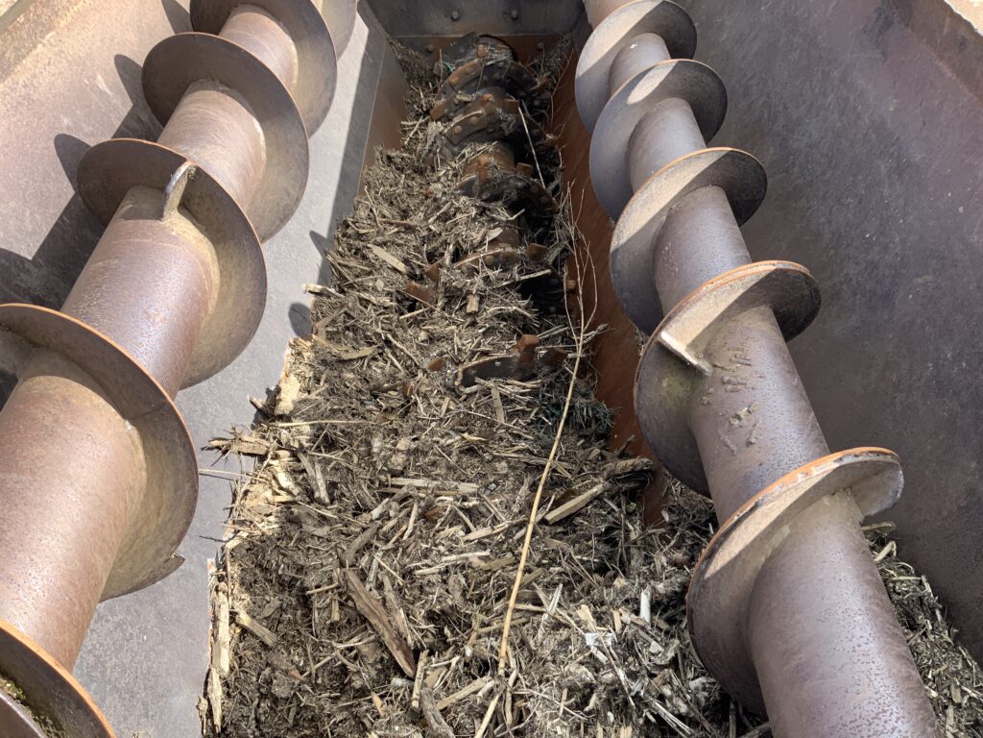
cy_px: 369
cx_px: 492
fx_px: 824
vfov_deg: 48.2
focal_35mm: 29
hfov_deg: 61.7
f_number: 1.8
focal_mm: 3
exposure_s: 1/348
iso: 16
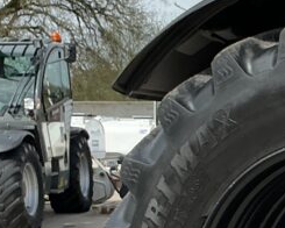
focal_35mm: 114
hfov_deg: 15.5
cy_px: 258
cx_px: 432
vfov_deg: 13.2
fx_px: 962
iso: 25
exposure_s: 1/1121
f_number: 1.8
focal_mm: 3
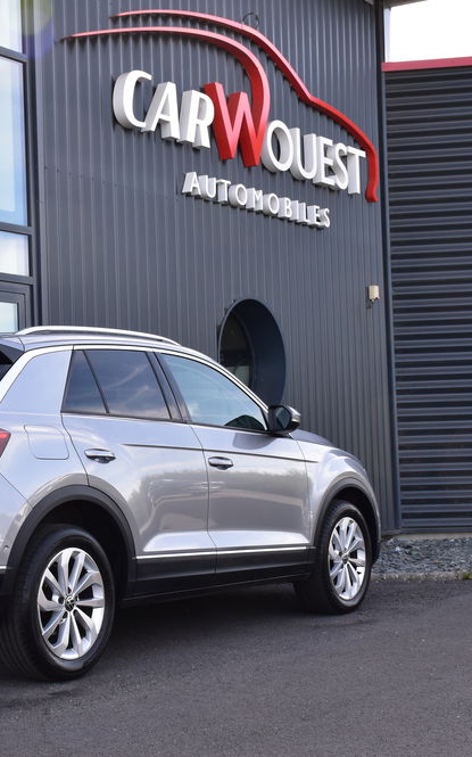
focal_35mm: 69
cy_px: 378
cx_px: 105
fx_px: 1422
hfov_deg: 18.7
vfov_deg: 29.8
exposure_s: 1/160
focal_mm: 30
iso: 400
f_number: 9
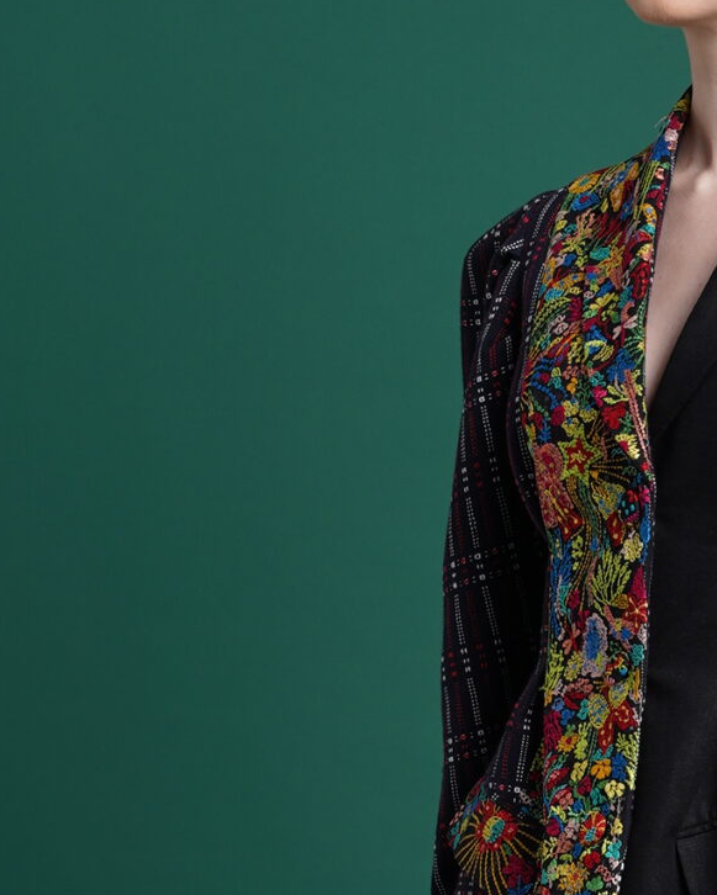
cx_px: 740
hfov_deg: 6.8
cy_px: 960
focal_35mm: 228
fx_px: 6047
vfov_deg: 8.4
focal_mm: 69
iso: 200
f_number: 9
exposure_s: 1/125
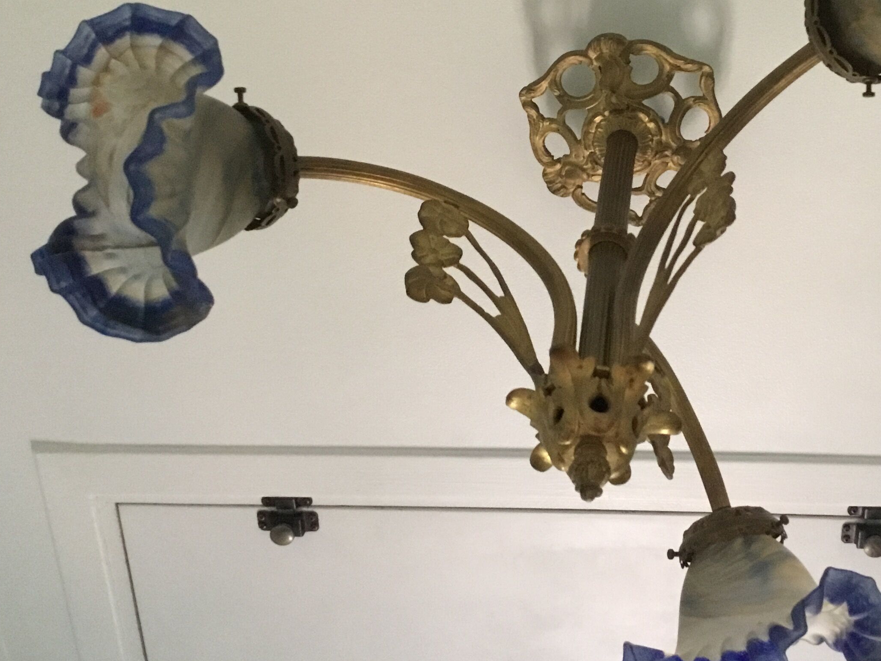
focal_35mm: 49
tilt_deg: +64.1
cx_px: 608
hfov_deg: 38.3
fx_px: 1247
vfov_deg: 29.6
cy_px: 263
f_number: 2.4
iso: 200
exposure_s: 1/17
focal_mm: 3.3
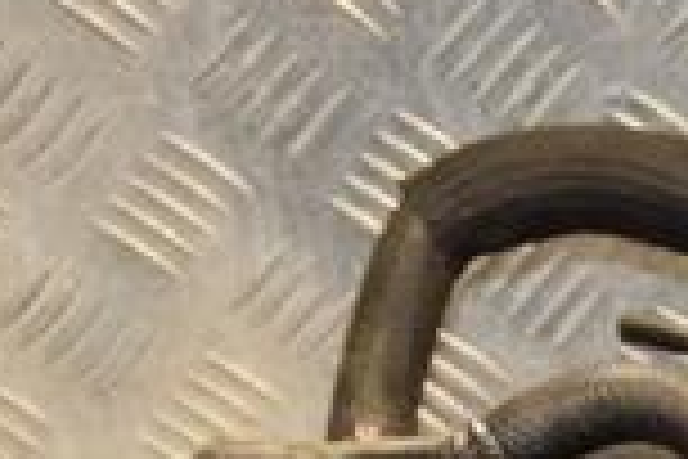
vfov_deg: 5.8
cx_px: 1106
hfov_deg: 8.5
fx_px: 4491
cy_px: 796
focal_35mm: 235
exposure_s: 1/200
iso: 800
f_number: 5
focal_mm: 40
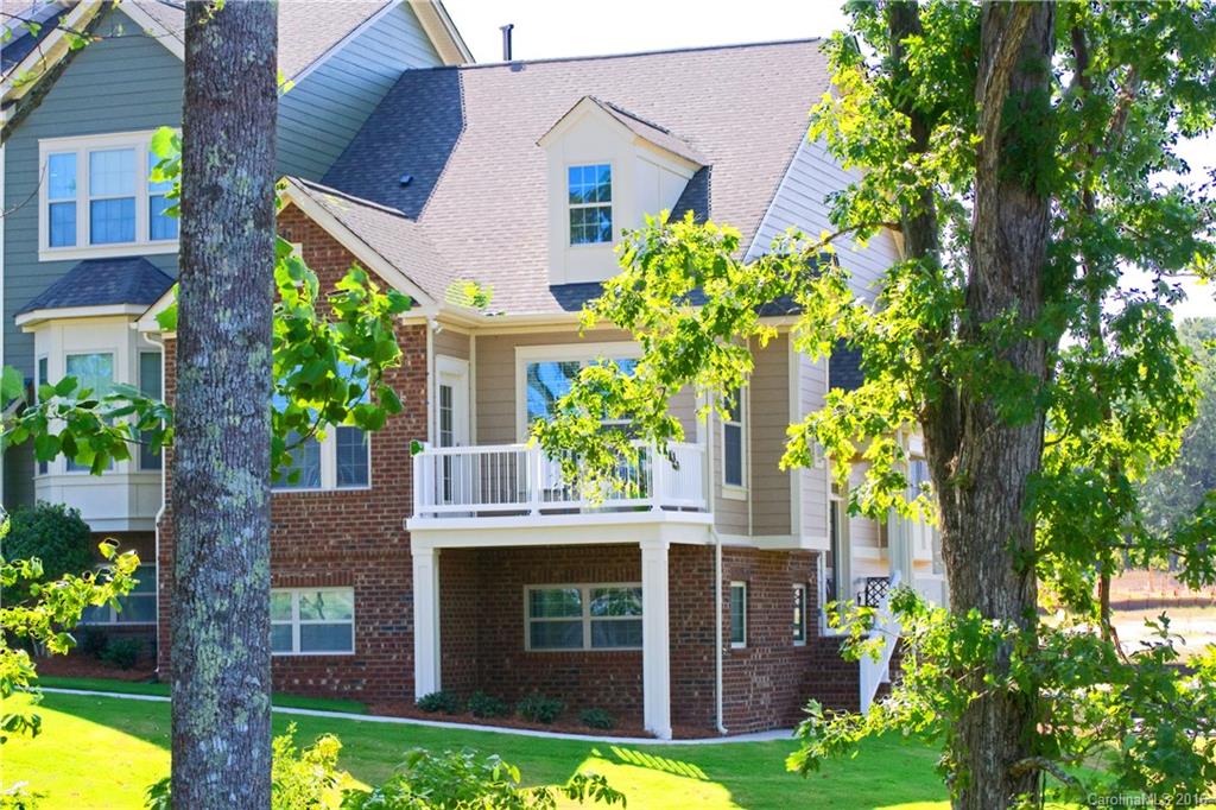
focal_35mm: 82
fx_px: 2786
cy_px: 405
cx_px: 608
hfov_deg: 24.6
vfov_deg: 16.5
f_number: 4.5
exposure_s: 1/2500
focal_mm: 55
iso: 1600
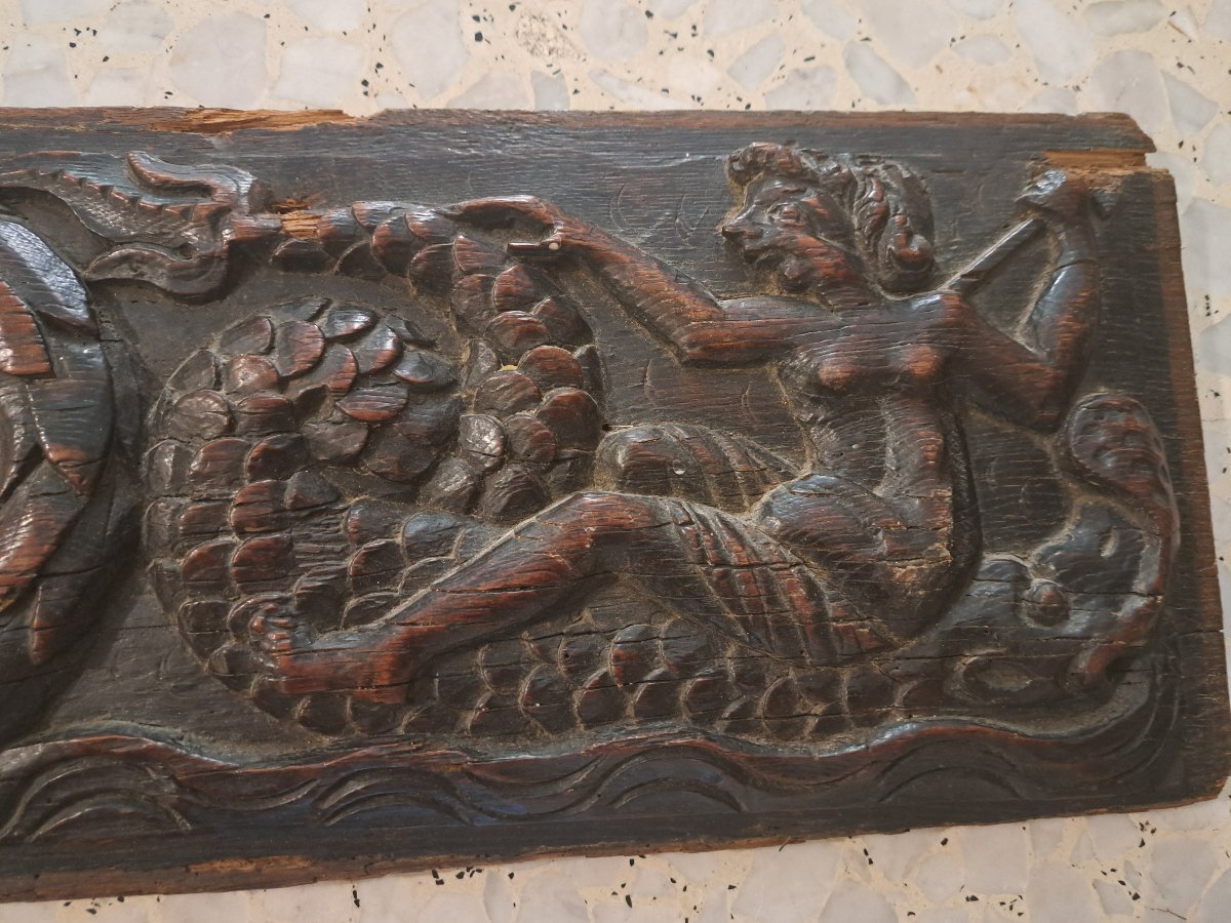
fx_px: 853
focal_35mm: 24
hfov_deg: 71.6
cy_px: 462
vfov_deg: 56.8
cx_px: 616
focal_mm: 5.23
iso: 800
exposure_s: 1/25
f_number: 1.8
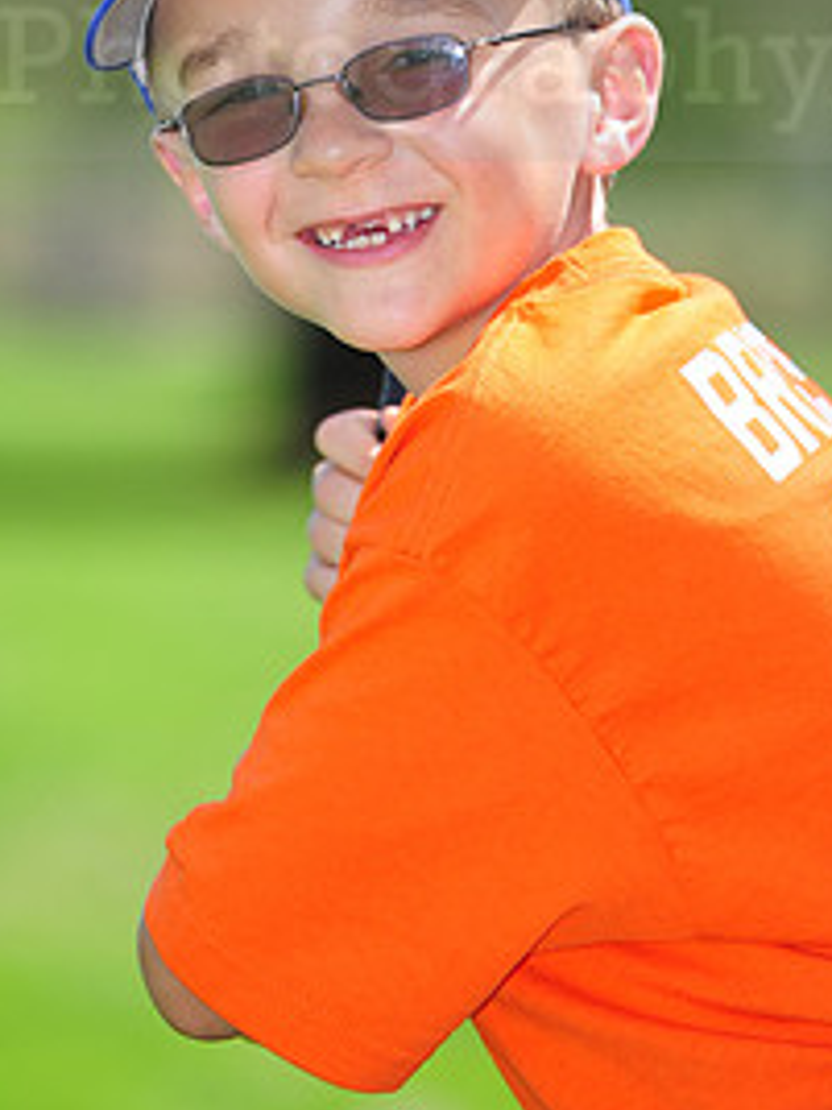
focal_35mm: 416
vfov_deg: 4.8
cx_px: 298
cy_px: 29
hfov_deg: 3.6
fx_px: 13331
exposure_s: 1/640
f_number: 4.5
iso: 200
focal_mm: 200
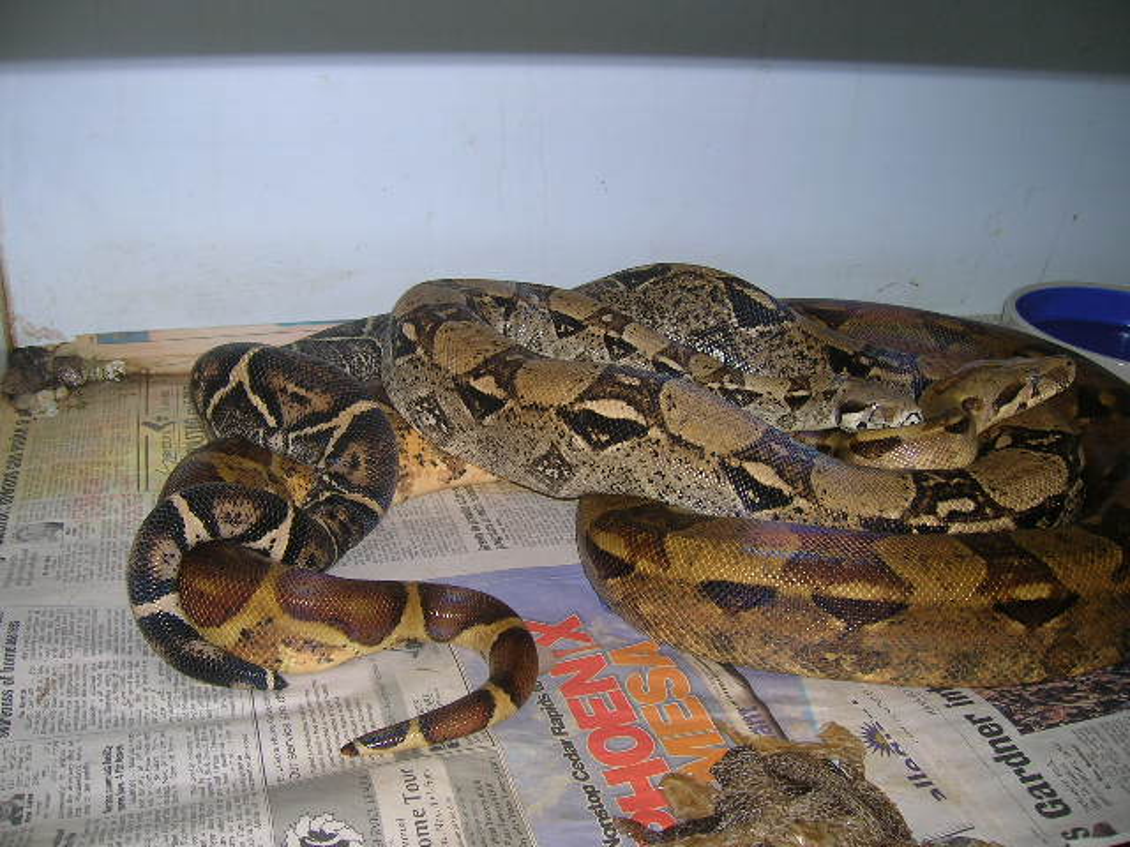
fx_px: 1110
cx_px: 565
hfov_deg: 54.0
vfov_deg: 41.8
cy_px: 424
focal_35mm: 34
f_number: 2.9
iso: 50
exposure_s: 1/60.1
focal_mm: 5.7
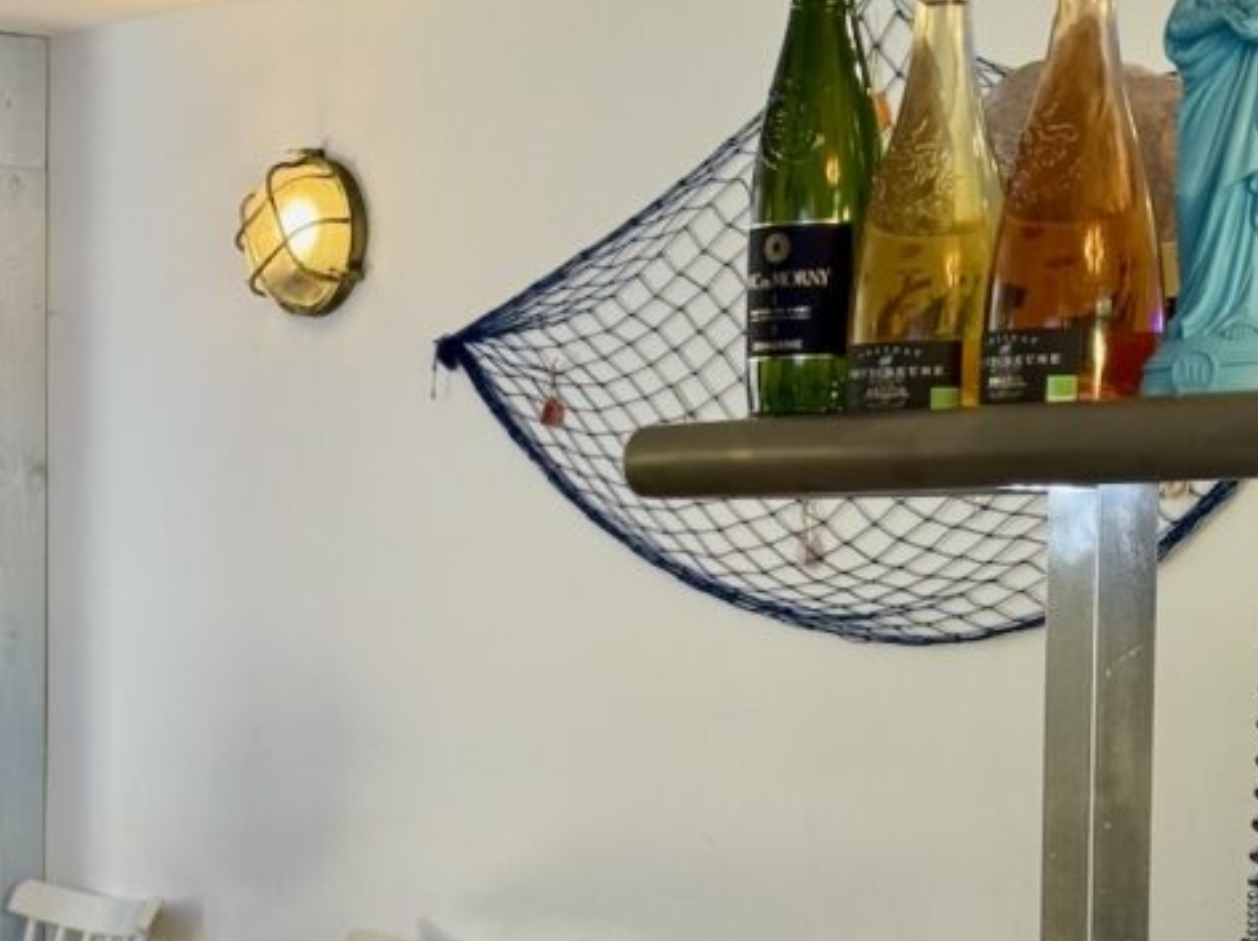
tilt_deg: -4.9
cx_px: 293
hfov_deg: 18.8
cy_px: 981
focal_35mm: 104
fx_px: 3777
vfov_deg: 14.0
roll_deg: -0.8
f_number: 1.78
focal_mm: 6.76
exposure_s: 1/100
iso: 64
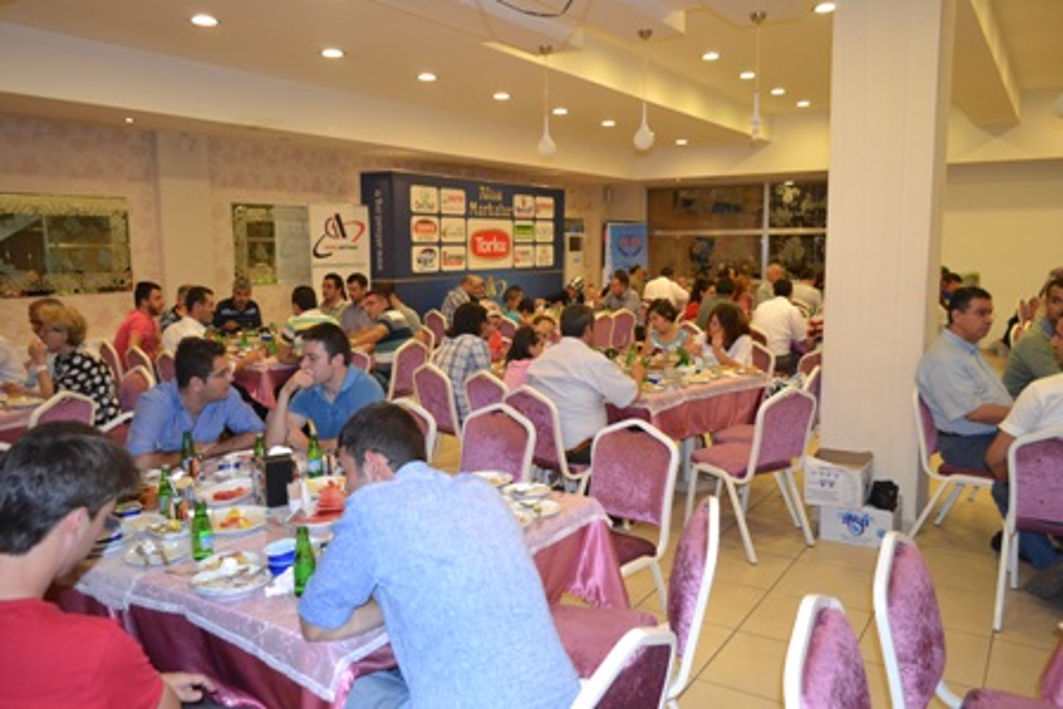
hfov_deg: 67.4
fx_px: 797
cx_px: 532
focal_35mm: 27
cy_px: 354
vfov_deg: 48.0
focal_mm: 18
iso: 1250
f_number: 3.5
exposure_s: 1/60
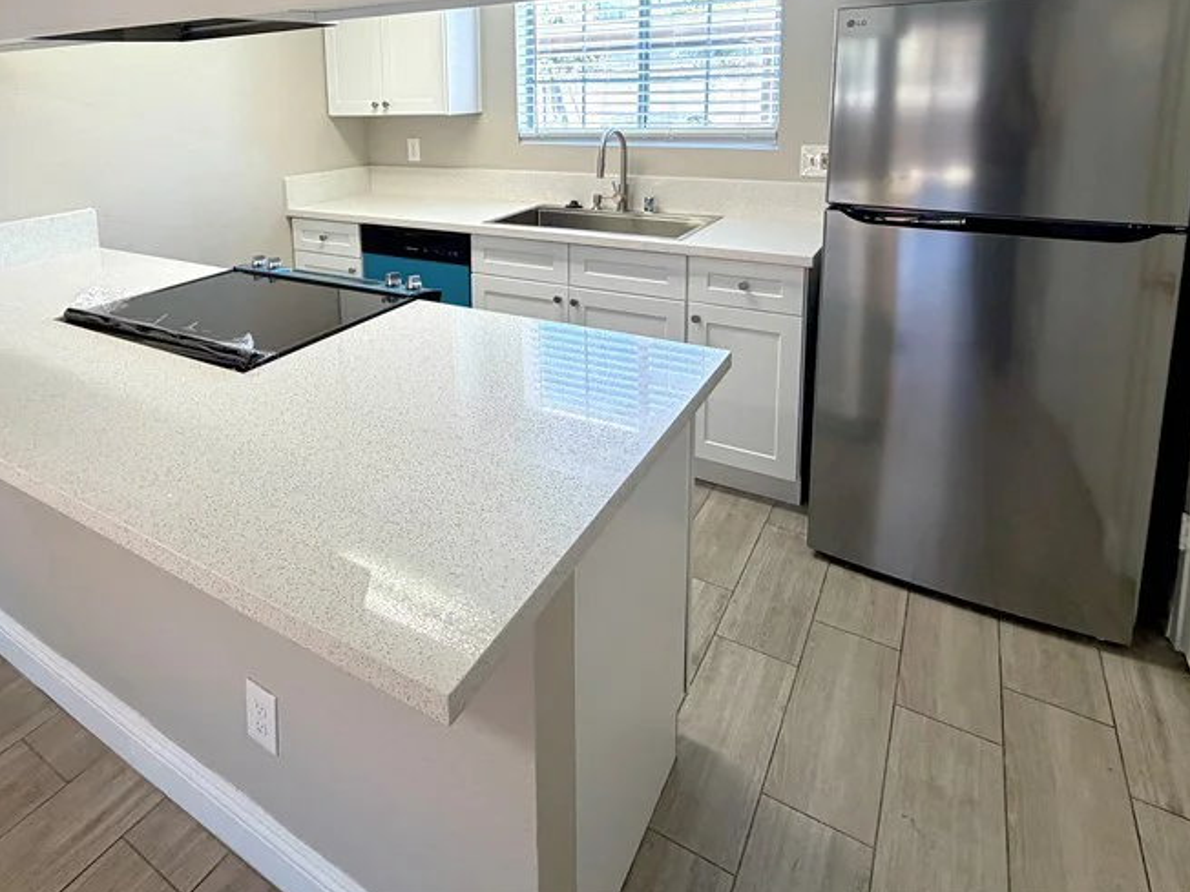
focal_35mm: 22
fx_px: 756
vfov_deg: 57.3
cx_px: 436
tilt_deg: -8.6
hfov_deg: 74.9
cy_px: 199
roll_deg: +2.8
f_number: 2.2
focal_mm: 2.22
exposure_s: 1/120
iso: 200
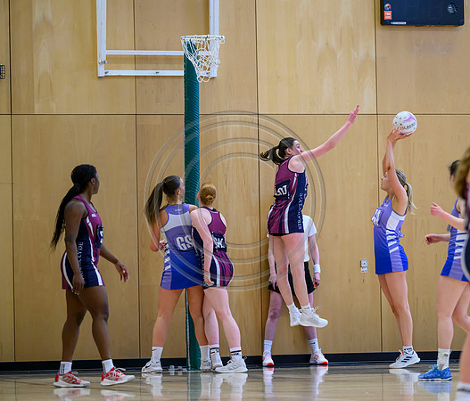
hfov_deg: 7.8
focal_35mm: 240
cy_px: 197
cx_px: 306
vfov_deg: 6.7
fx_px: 3424
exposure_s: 1/1000
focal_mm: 200
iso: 3200
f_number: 3.2
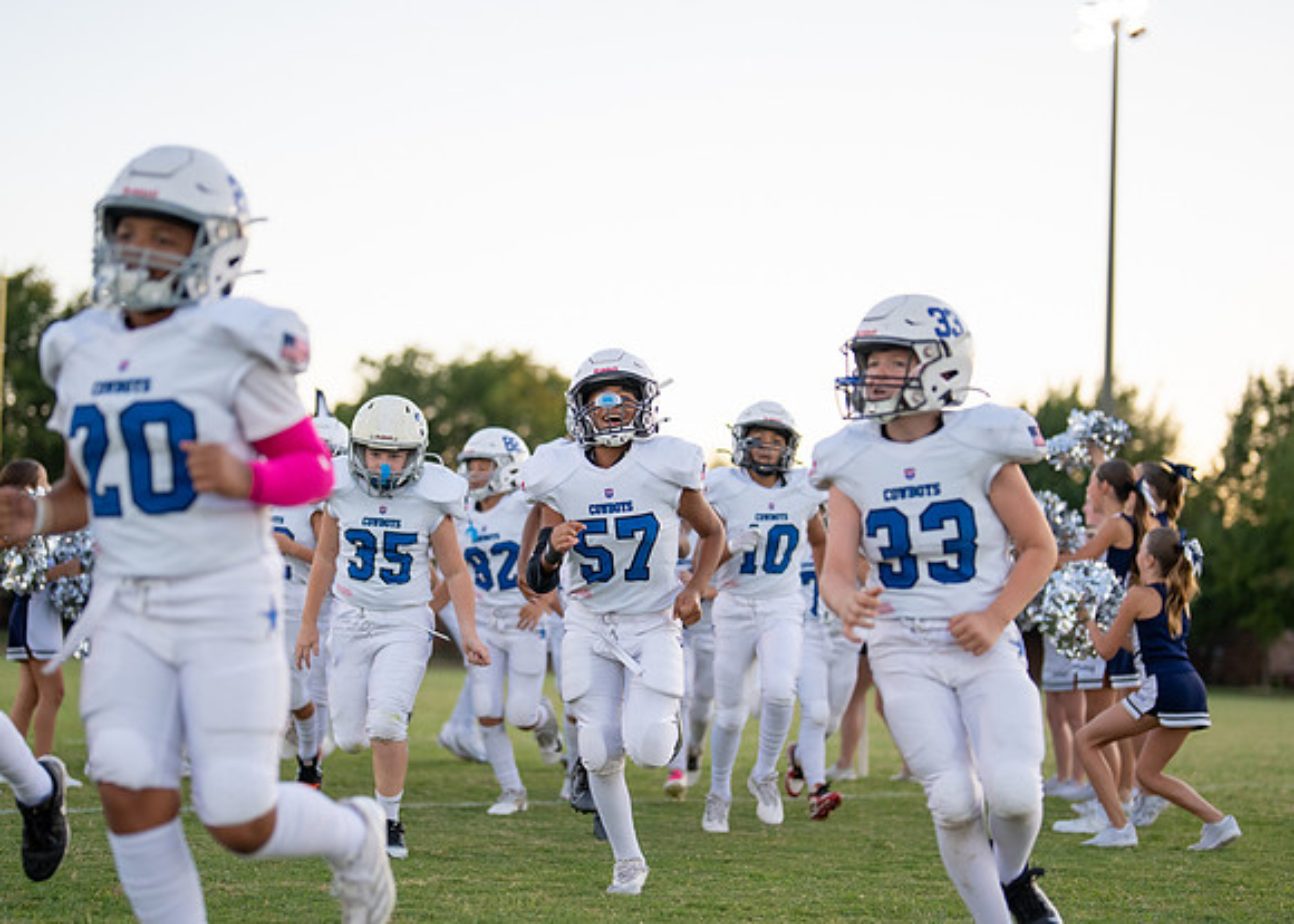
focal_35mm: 66
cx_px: 605
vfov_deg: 21.6
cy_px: 524
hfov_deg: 29.9
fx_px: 2424
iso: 500
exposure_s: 1/2000
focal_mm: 50
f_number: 1.2
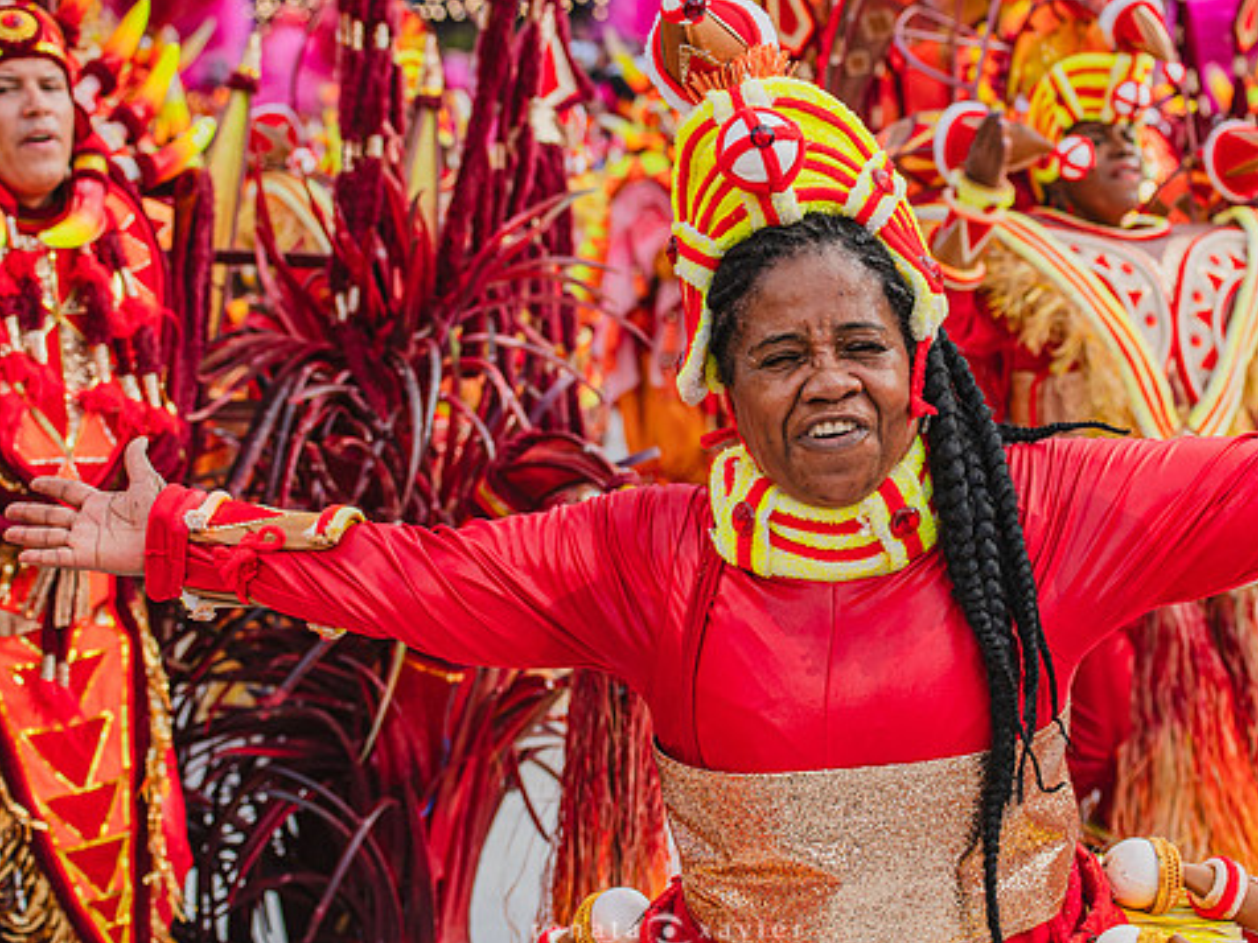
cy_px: 468
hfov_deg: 23.8
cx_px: 663
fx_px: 2980
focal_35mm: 82
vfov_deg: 18.0
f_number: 5.6
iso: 640
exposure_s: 1/1600
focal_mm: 70
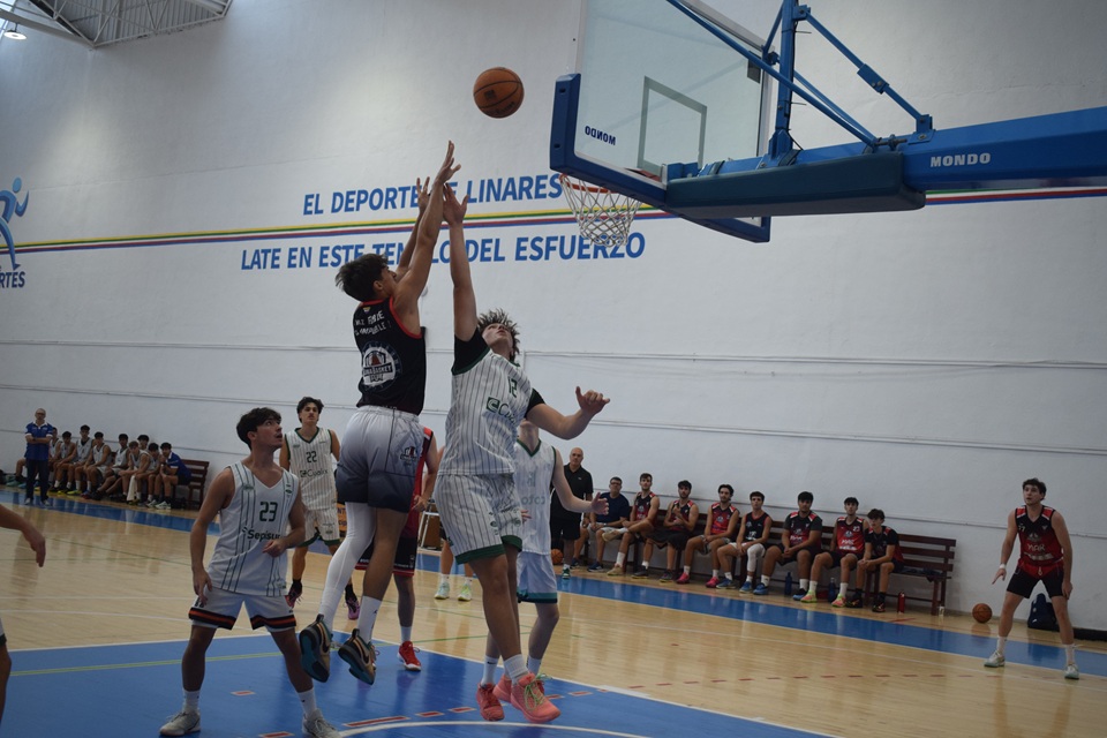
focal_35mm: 44
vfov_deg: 30.8
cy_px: 369
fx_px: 1338
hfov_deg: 45.0
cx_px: 554
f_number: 4.2
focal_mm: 29
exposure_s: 1/500
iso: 900
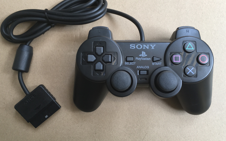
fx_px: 209
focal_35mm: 34
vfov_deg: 37.3
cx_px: 111
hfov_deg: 56.7
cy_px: 66
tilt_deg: -87.0
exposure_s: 1/100
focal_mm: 4.15
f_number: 2.2
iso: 40
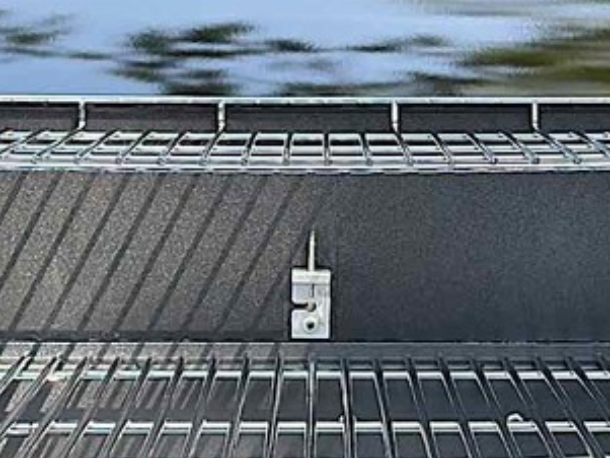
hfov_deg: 14.3
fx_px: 2433
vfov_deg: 10.7
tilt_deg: -5.5
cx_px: 312
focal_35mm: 138
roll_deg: +0.2
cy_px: 308
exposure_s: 1/175
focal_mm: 5.96
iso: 64
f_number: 1.6
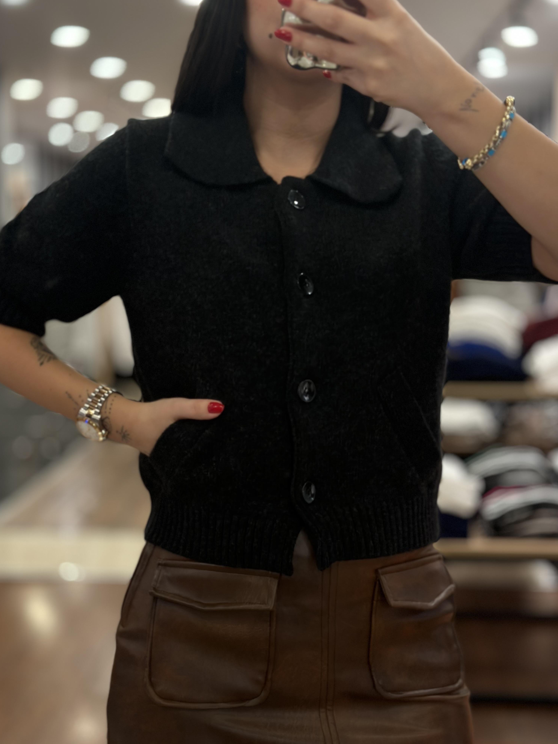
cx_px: 281
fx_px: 1053
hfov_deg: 29.7
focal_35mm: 49
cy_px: 377
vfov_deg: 38.9
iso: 160
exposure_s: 1/50
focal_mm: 6.86
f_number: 1.78
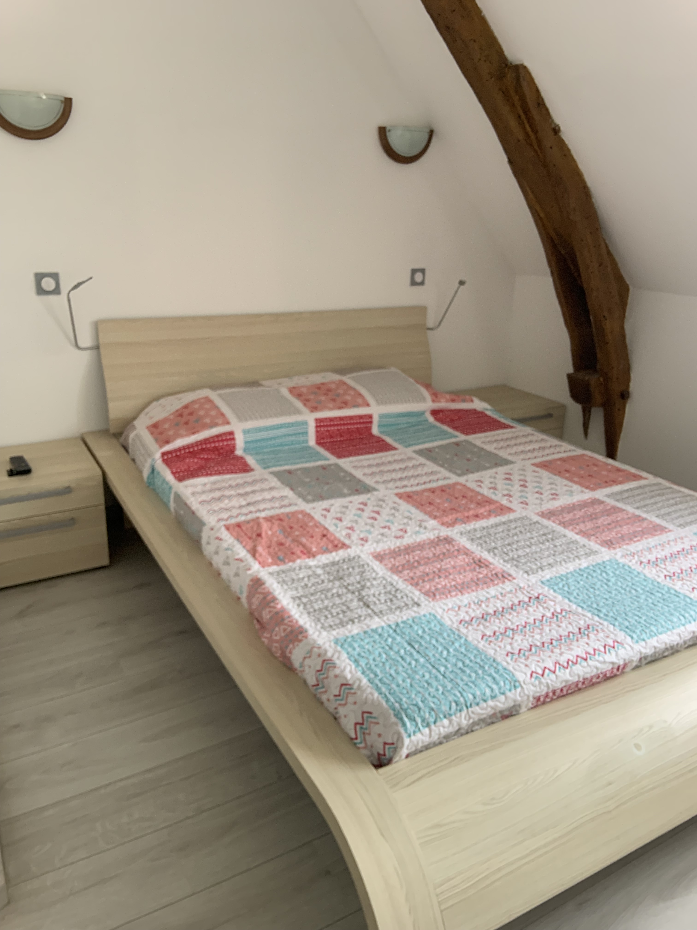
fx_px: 698
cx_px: 348
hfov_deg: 53.1
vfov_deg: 67.3
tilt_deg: -18.1
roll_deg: -2.0
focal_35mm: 26
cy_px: 465
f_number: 1.8
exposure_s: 1/64
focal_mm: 4.25
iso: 100
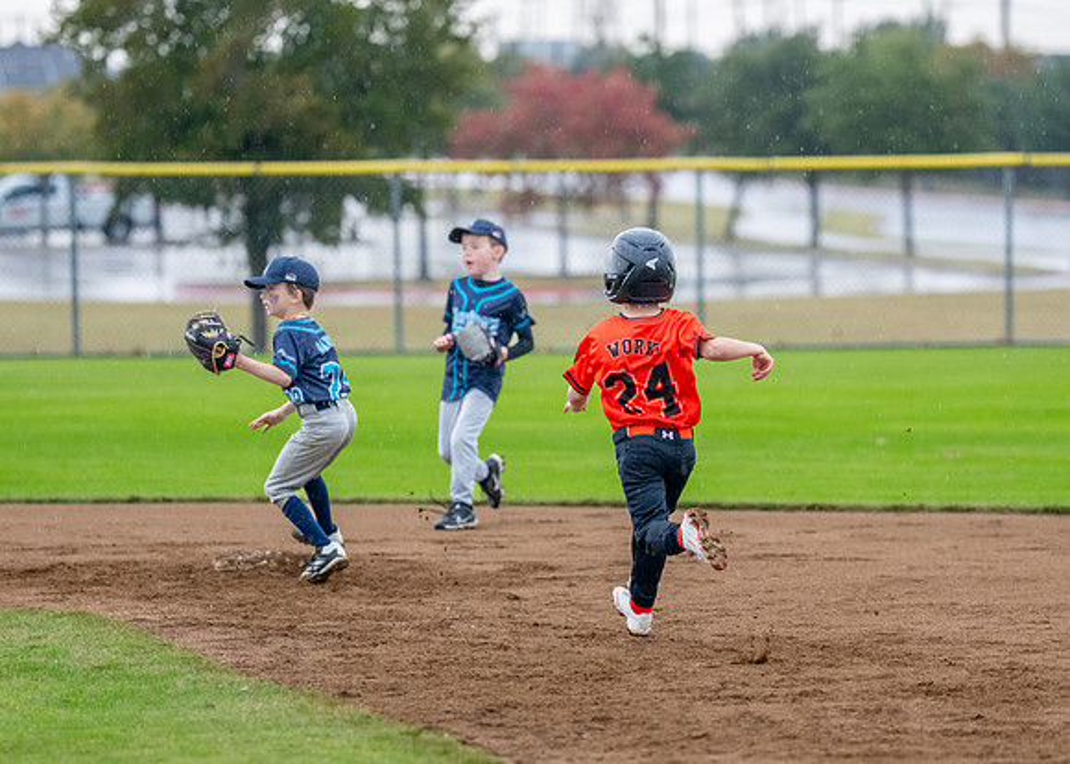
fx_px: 7063
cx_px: 613
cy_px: 437
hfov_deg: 8.7
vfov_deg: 6.2
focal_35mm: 232
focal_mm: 150
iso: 1600
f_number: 2.8
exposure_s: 1/1000
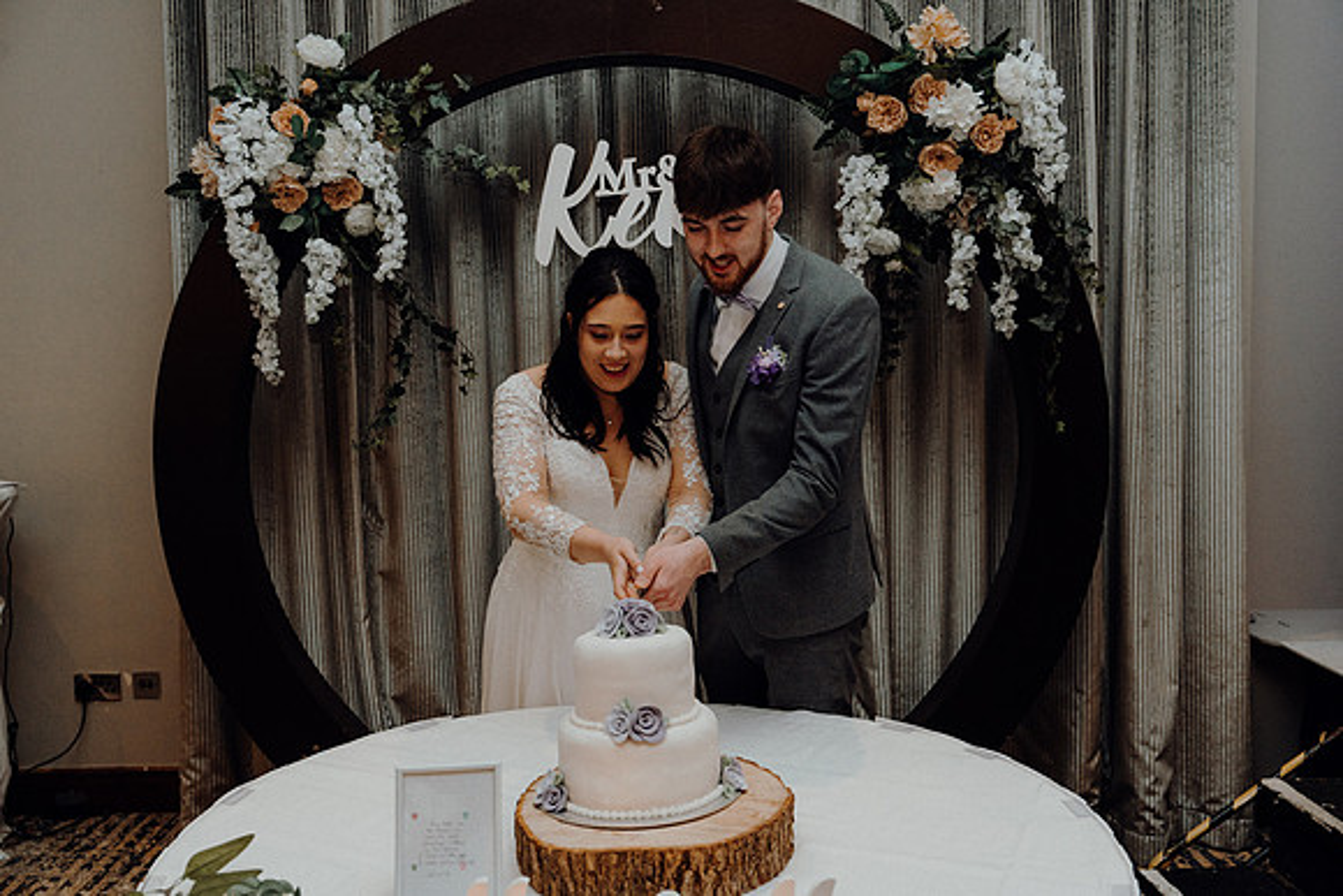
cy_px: 448
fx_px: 1231
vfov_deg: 40.0
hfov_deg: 57.2
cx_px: 672
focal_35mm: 33
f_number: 3.5
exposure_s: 1/200
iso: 2500
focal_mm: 33
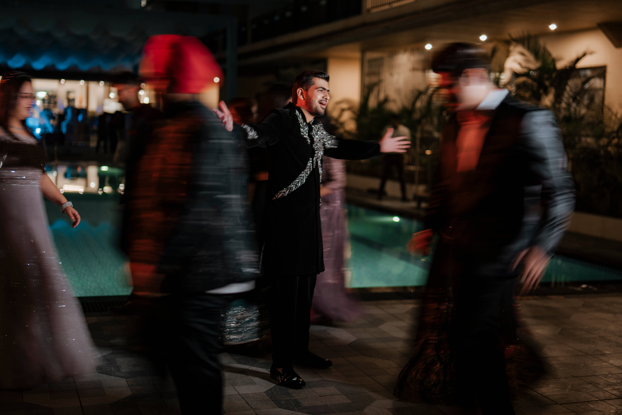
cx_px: 311
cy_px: 208
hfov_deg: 39.6
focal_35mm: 50
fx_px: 864
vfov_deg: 27.0
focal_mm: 50
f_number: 1.4
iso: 200
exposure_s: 1/13
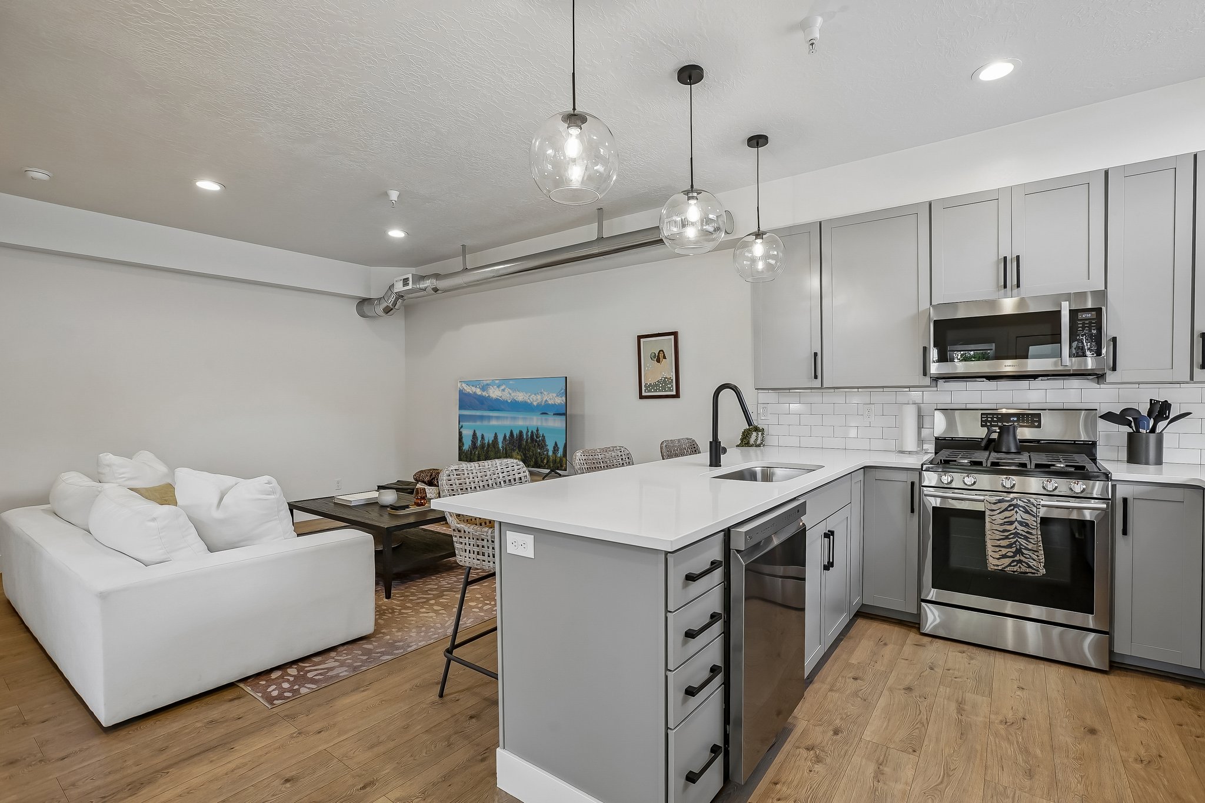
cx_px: 602
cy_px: 402
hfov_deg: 96.7
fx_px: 535
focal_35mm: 16
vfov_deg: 73.7
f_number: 8
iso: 400
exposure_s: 1/25
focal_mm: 16
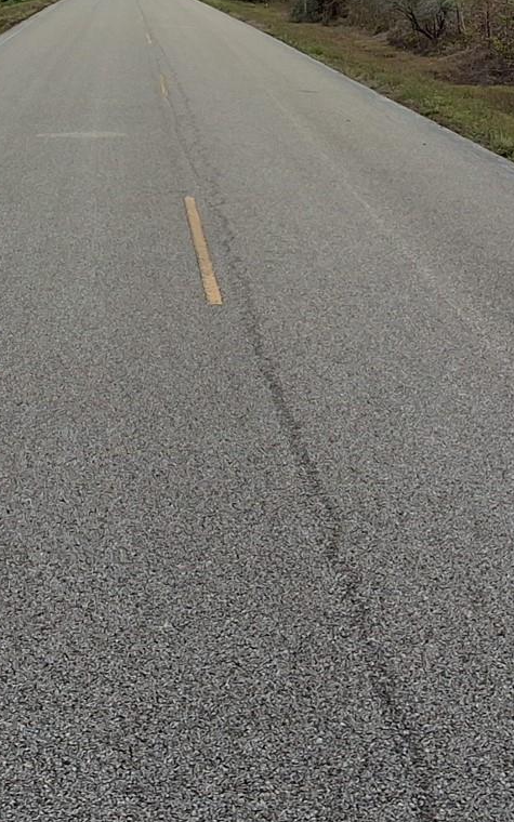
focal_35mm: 80
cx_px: 74
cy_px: 64
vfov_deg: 25.0
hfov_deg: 16.2
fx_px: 1793
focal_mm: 2.91
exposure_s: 1/1695
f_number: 1.9
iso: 32
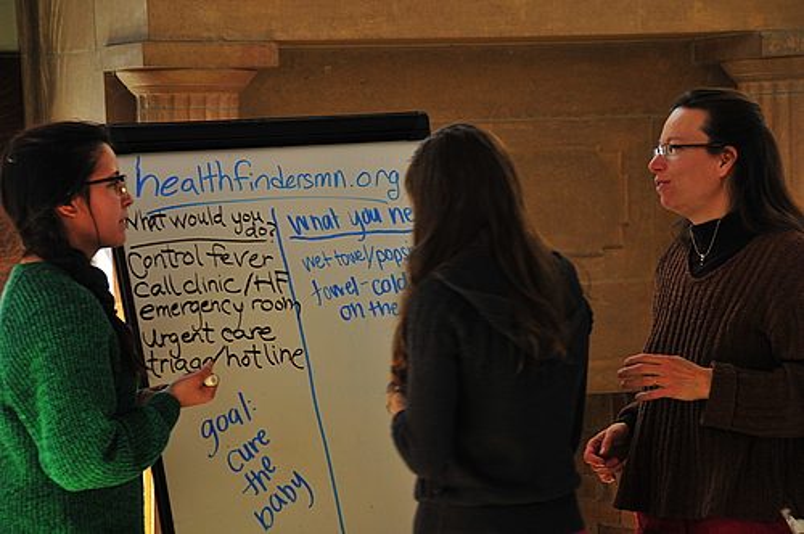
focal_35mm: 142
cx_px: 402
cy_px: 267
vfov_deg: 9.6
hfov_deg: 14.4
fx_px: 3178
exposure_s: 1/40
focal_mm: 95
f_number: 5.6
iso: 400
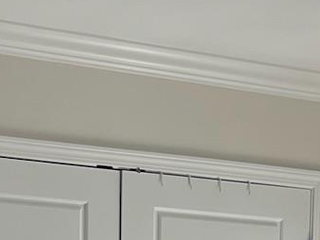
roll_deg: -1.7
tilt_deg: -6.4
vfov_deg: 8.7
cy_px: 538
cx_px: 190
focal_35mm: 157
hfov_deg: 12.6
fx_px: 1451
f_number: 1.5
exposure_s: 1/60
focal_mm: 5.7
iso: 64
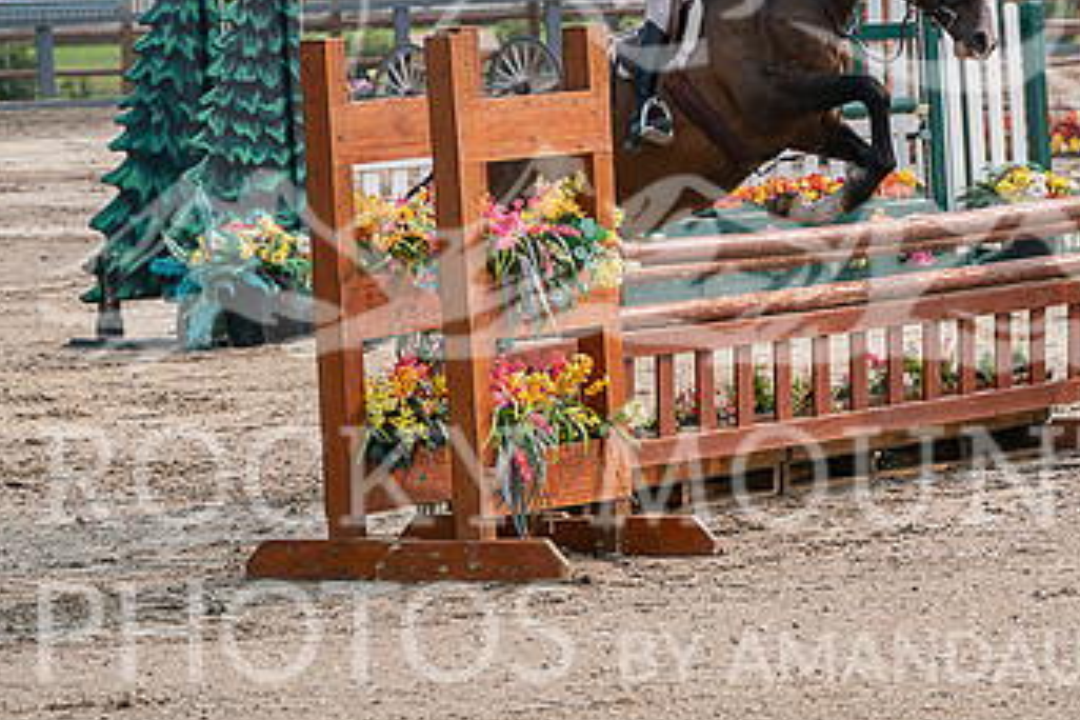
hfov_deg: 7.9
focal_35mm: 261
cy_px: 191
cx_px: 748
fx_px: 7829
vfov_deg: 5.3
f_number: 5.6
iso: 500
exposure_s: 1/1000
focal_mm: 154
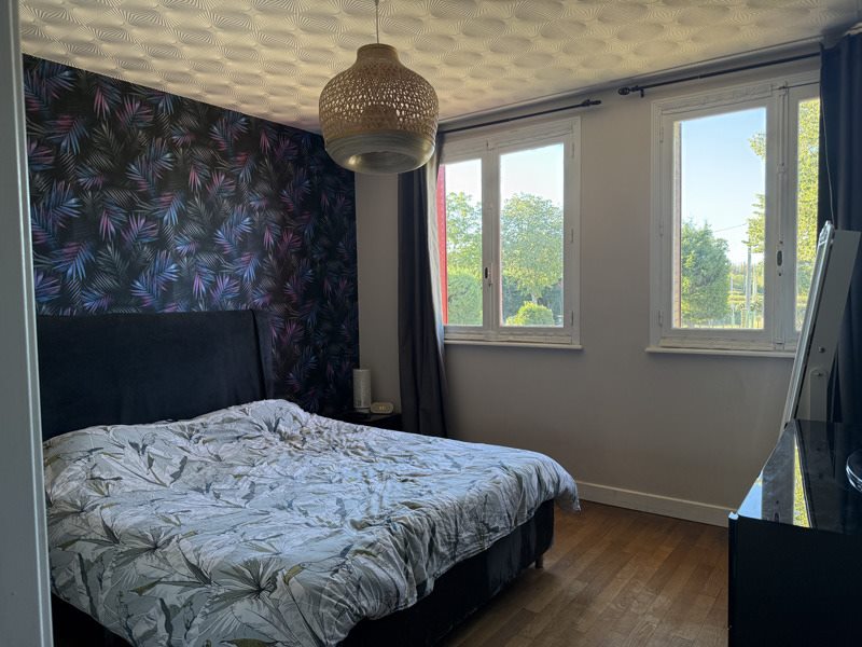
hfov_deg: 71.6
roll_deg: +0.8
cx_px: 431
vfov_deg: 56.8
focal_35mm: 24
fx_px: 598
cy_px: 324
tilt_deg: -2.0
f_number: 1.78
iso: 160
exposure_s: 1/121
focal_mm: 6.76
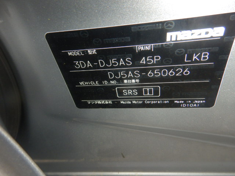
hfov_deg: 71.6
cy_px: 88
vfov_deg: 56.8
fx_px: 163
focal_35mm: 24
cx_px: 118
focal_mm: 4.3
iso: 200
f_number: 8.2
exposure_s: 1/30
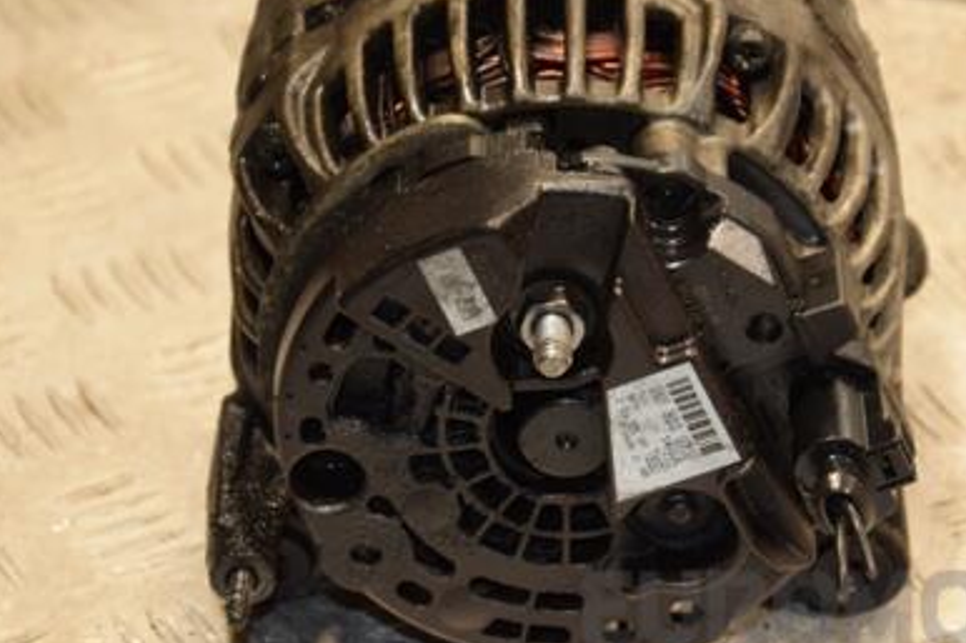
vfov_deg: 7.8
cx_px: 536
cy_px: 275
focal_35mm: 175
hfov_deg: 11.8
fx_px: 4688
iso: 800
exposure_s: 1/100
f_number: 5.3
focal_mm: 75
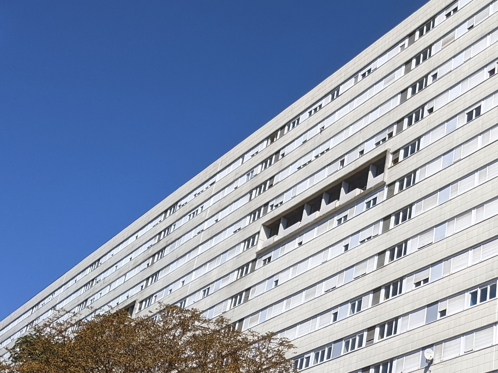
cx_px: 468
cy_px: 149
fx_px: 921
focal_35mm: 64
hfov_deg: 28.8
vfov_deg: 22.9
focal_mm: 4.44
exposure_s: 1/4695
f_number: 1.8
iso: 81
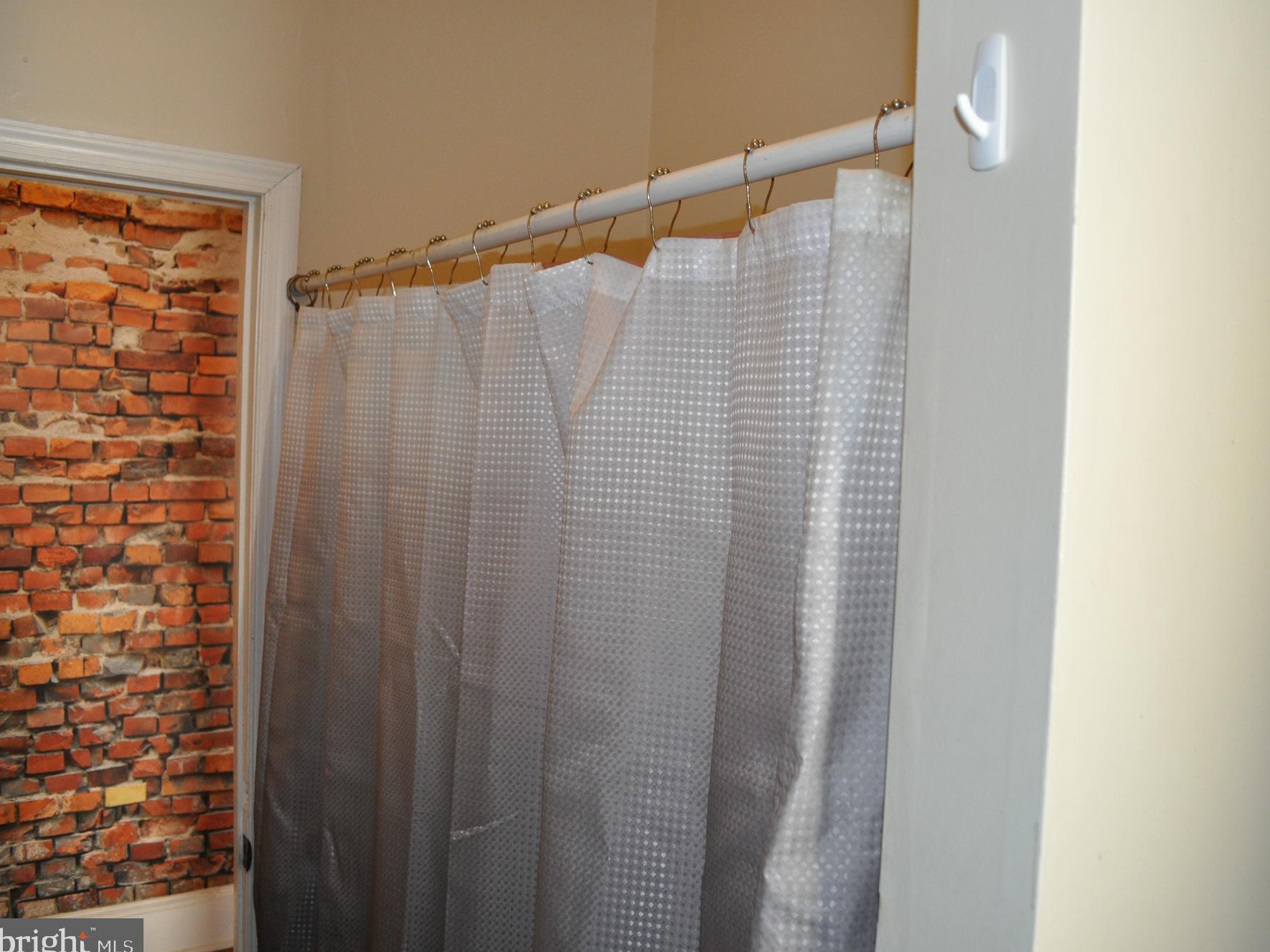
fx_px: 1101
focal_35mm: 30
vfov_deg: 46.8
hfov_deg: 59.7
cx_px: 720
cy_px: 482
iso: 800
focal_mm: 18
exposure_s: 1/100
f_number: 3.5
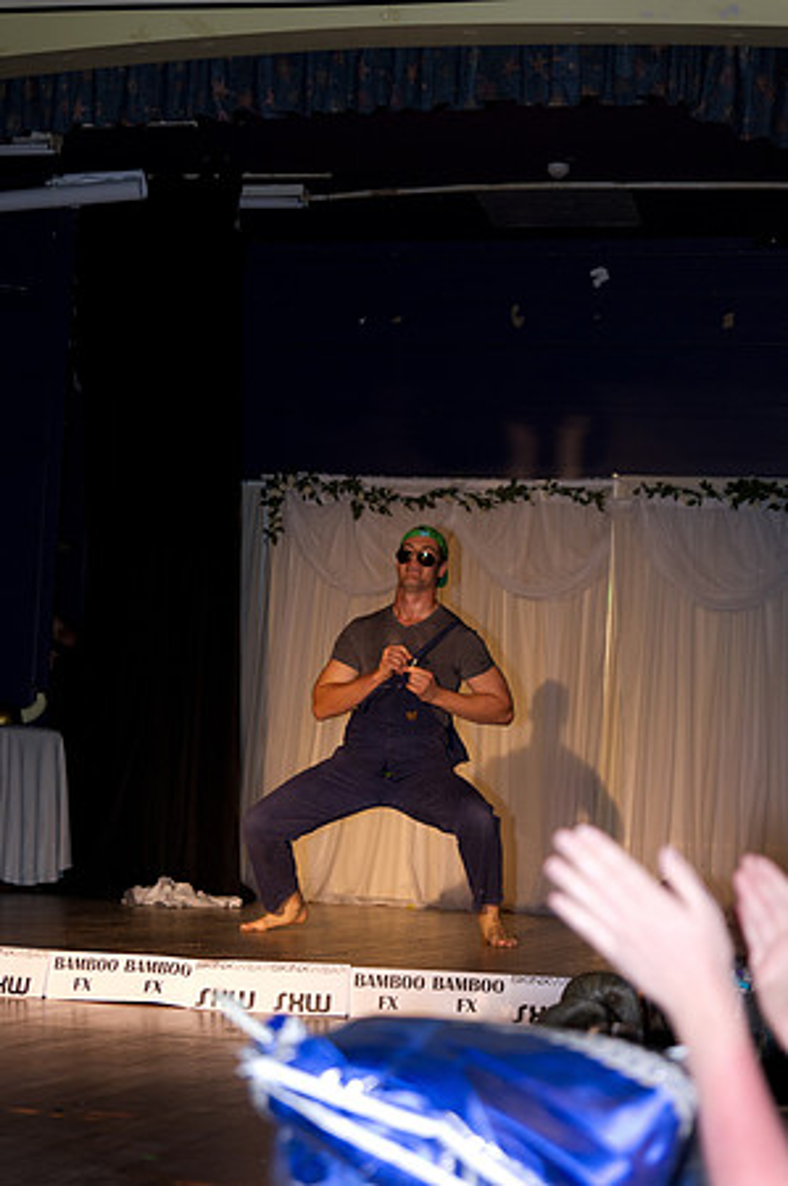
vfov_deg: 27.0
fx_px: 2468
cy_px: 593
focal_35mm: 75
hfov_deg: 18.1
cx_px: 394
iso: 500
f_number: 2.8
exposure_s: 1/160
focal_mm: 50
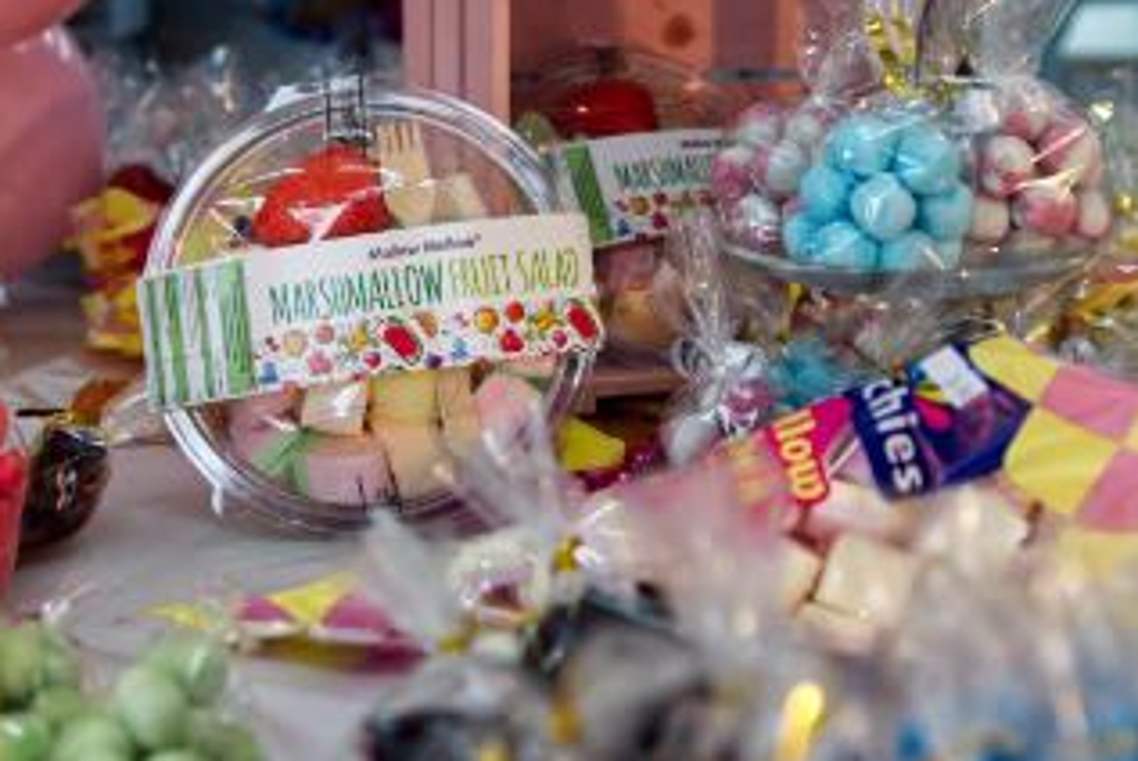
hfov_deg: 37.5
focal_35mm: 53
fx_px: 1677
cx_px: 567
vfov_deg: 25.5
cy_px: 303
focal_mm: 28
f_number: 3.2
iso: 800
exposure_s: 1/1250
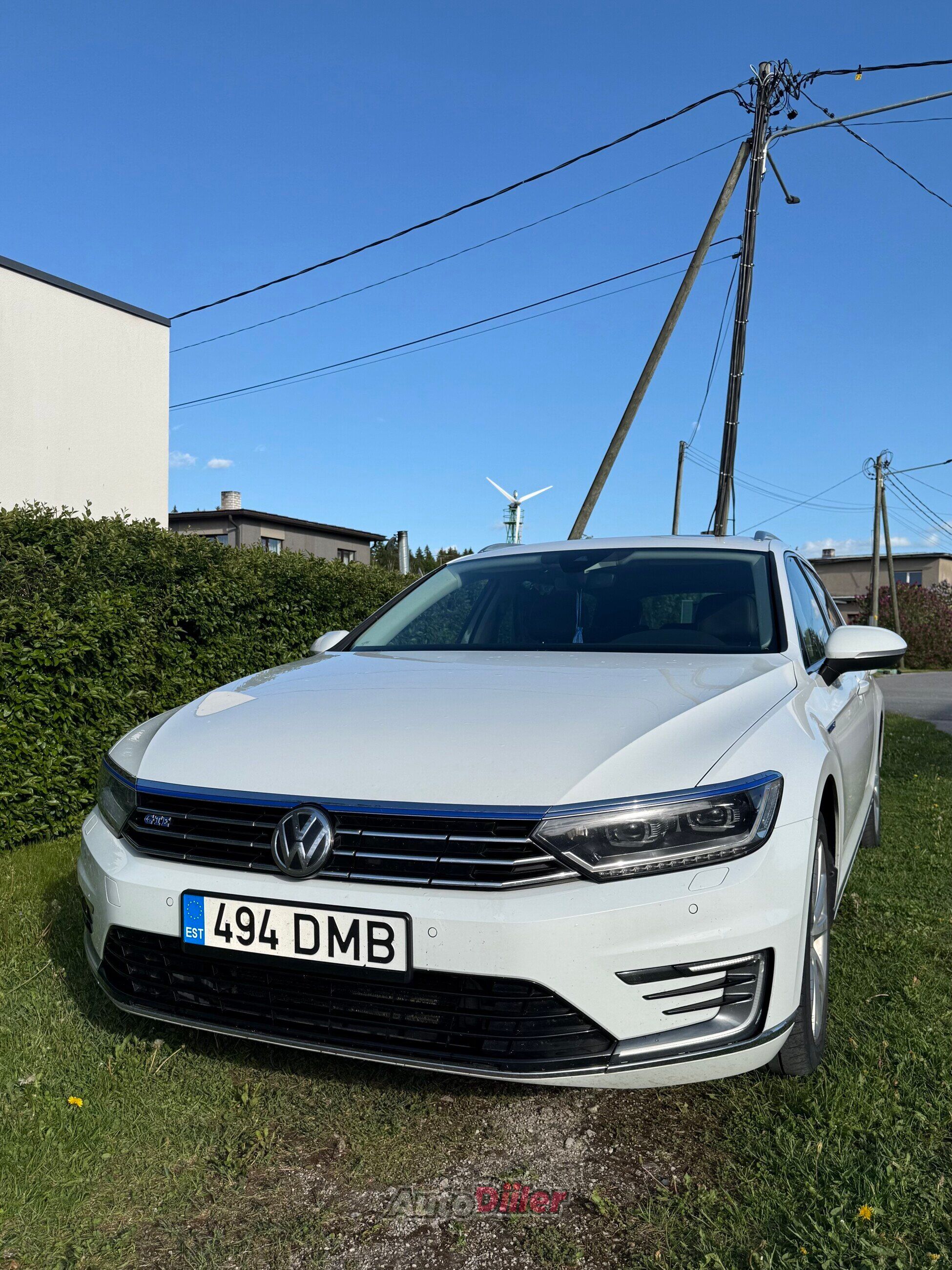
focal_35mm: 24
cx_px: 476
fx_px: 880
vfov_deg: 71.6
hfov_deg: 56.8
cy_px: 635
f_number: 1.78
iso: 80
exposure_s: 1/5319
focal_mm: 6.76
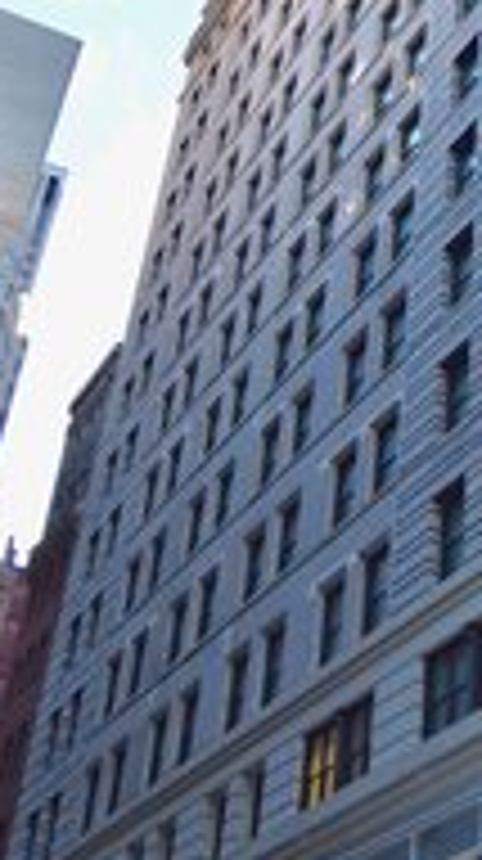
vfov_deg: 35.8
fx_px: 1299
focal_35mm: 57
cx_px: 554
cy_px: 216
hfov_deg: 19.9
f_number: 4
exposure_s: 1/125
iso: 180
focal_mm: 18
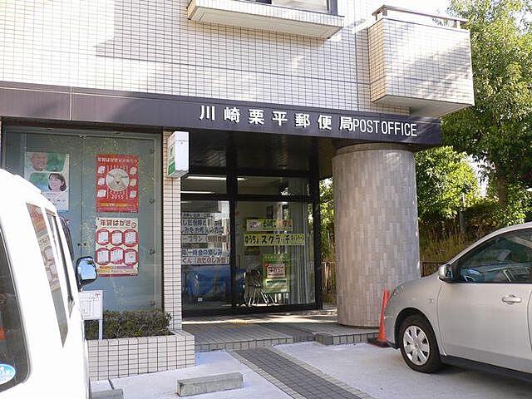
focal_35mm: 35
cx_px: 266
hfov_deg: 52.6
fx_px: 538
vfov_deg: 40.7
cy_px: 200
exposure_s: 1/200
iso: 80
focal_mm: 5.8
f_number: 2.8
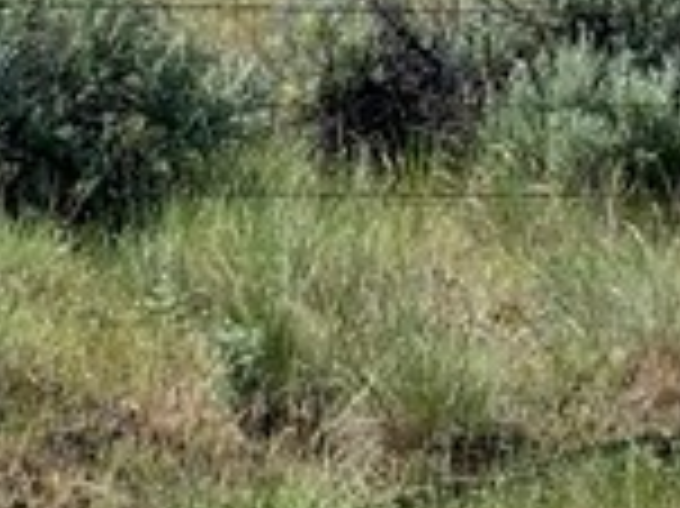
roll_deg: -2.5
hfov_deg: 11.1
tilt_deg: +6.5
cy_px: -643
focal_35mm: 176
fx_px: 3455
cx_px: 694
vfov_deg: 7.9
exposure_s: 1/3086
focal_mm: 4.25
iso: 25
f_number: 1.8
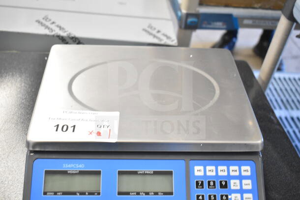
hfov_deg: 42.3
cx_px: 150
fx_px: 388
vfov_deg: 29.0
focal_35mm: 46
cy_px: 100
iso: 1600
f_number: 4.2
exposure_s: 1/80
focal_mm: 31
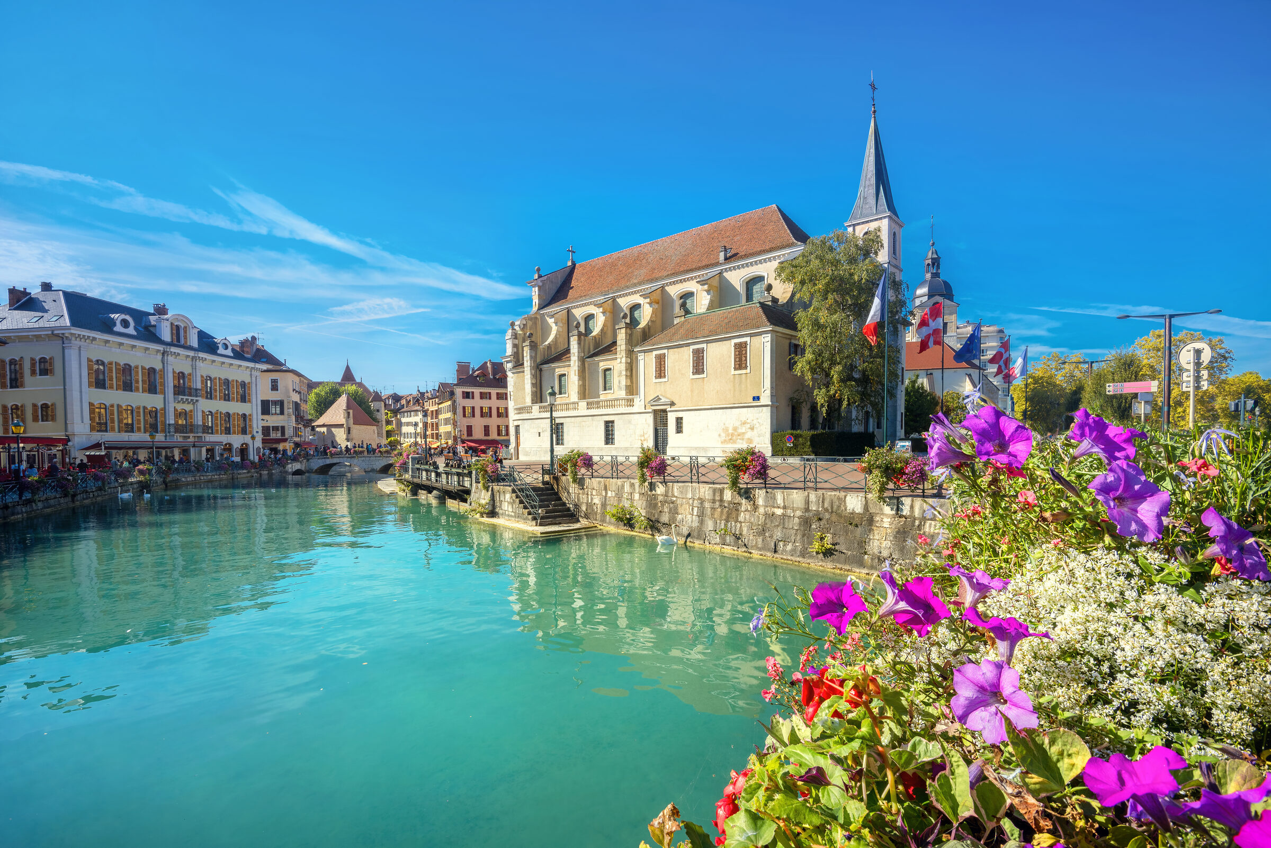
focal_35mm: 16
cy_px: 424
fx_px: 565
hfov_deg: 96.7
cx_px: 636
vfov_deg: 73.8
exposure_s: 1/160
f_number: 11
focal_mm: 16
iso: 100
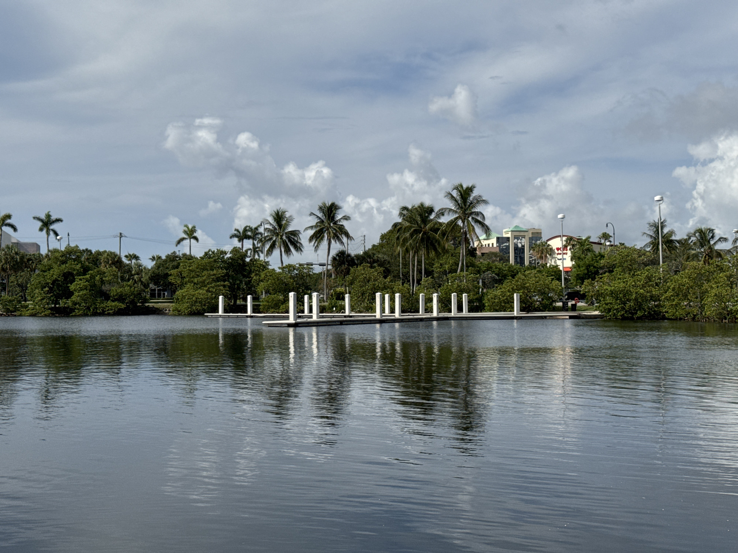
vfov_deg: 30.3
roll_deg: -0.5
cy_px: 276
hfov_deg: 39.7
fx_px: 1023
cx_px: 369
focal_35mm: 48
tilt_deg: +1.6
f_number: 1.78
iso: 80
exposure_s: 1/10526
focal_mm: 6.76
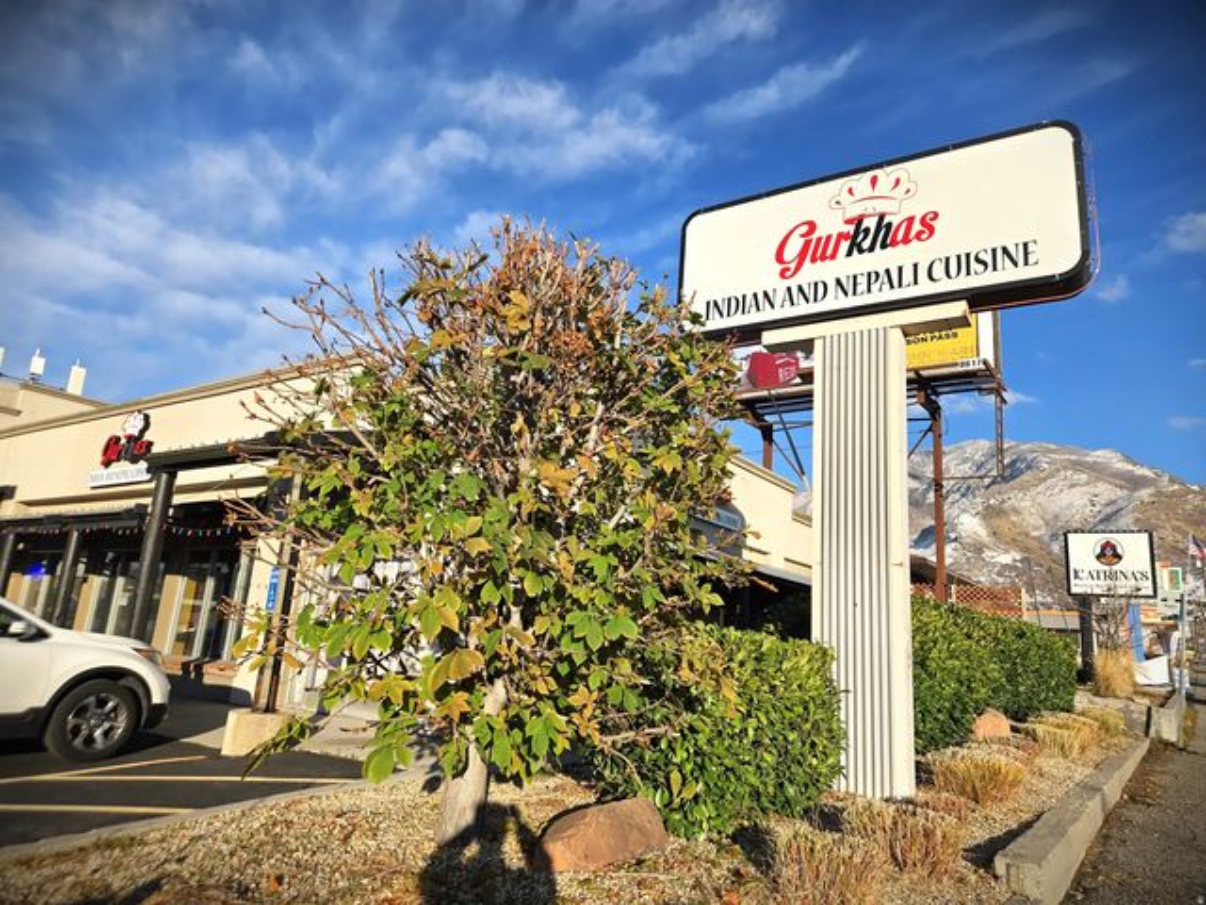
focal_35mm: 23
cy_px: 452
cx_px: 603
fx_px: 801
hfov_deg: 73.9
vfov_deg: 58.9
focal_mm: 5.4
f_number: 1.8
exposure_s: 1/2921
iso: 32
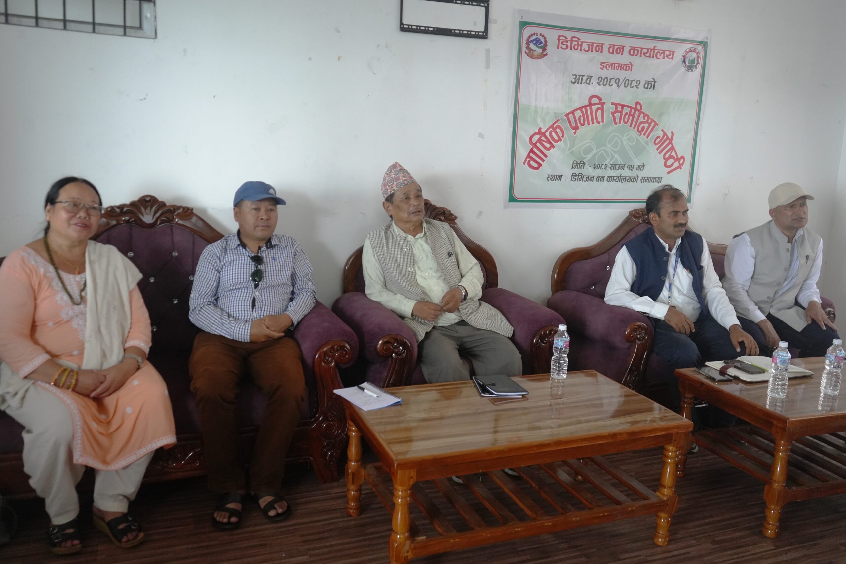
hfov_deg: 61.9
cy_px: 282
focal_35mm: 30
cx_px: 423
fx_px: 705
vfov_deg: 43.6
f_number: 4
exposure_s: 1/160
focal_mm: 30
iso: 4000
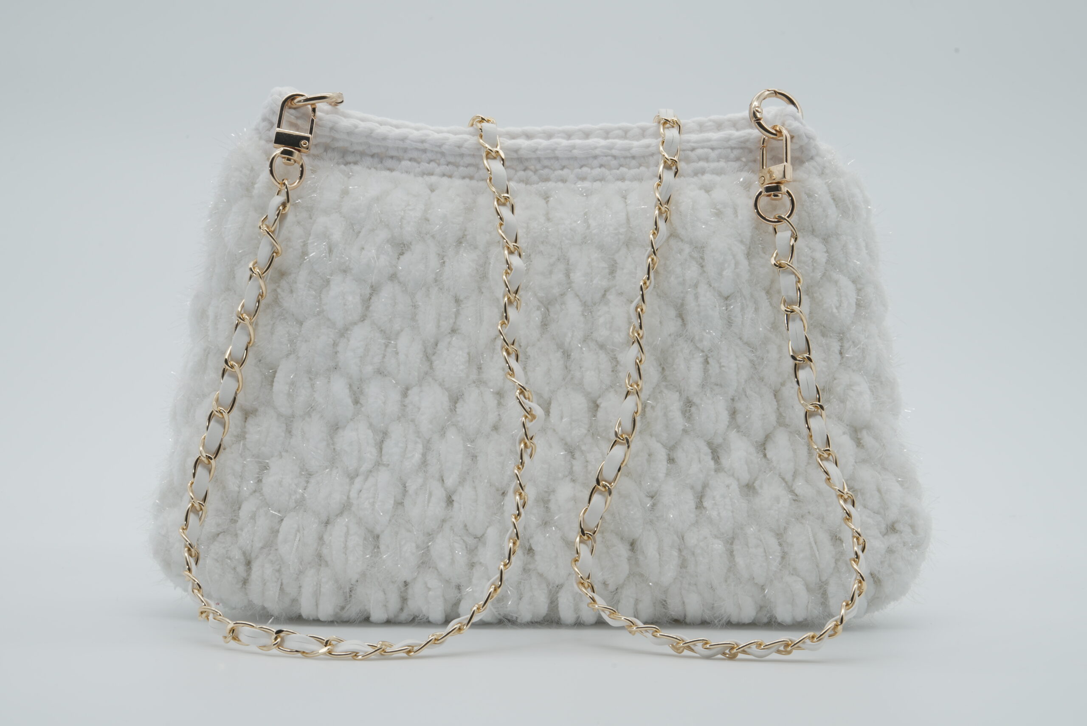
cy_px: 363
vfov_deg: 13.4
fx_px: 3081
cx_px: 544
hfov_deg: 20.0
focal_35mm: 102
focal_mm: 102
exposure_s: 1/8
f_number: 20
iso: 200
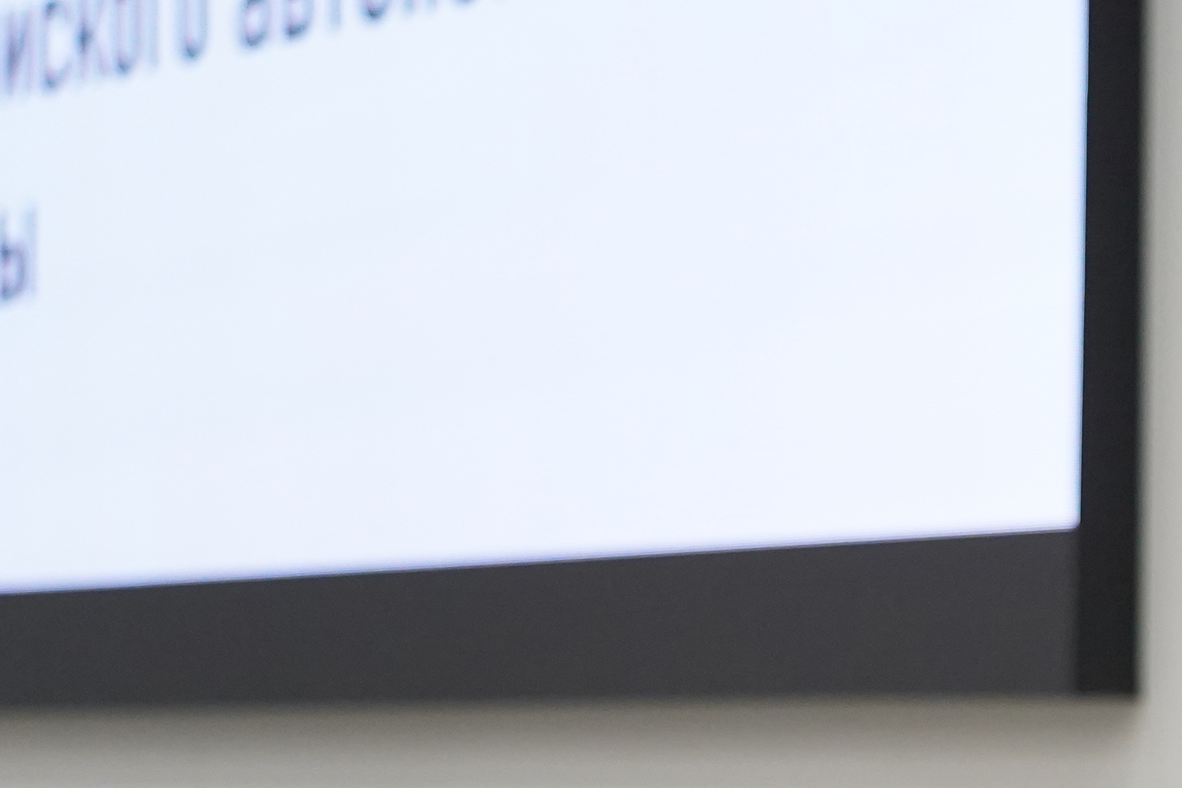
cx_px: 1689
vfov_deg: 5.2
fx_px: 8635
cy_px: 1060
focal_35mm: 263
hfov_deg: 7.7
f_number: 4
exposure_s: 1/160
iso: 4000
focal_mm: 80
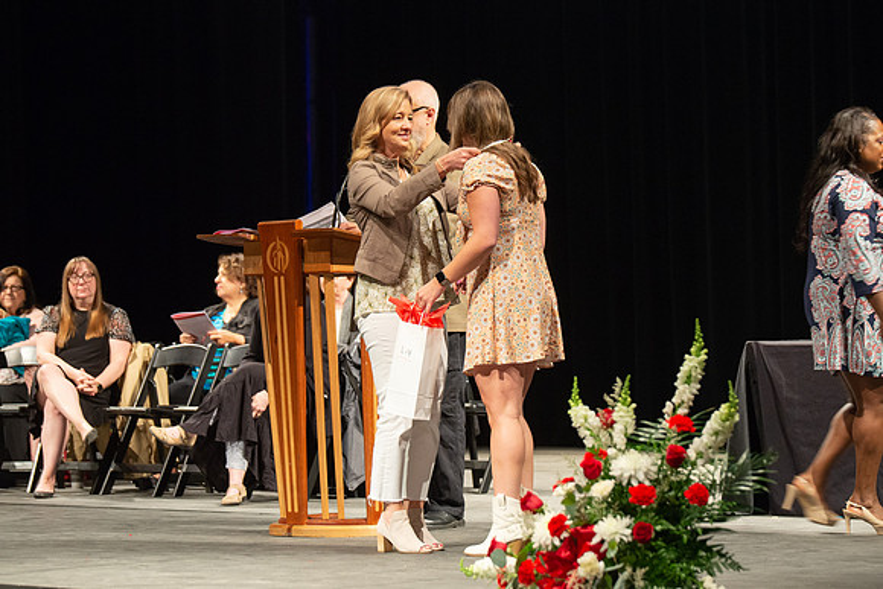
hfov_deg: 15.5
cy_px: 280
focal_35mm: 132
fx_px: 3244
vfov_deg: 10.4
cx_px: 515
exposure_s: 1/100
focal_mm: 110
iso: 1600
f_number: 4
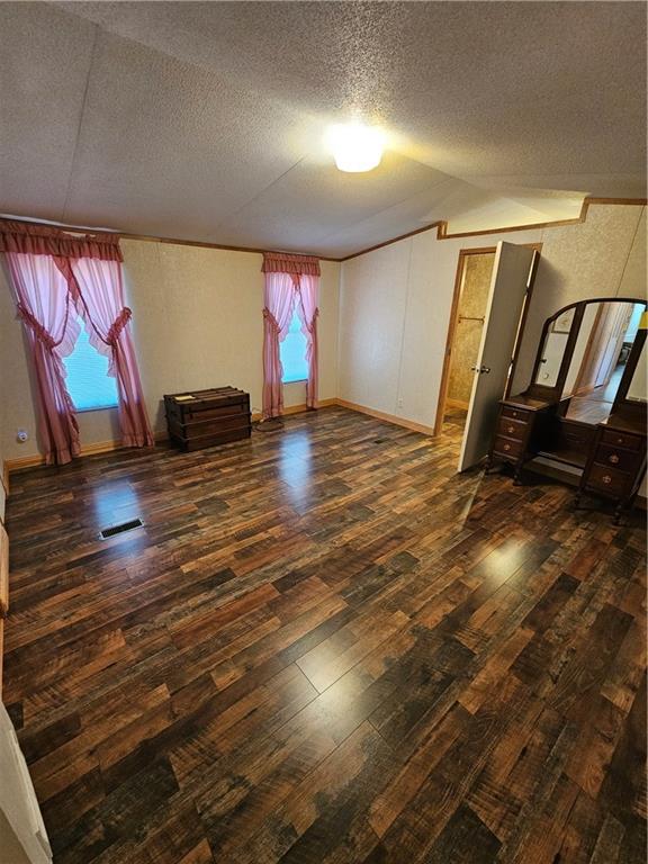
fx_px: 324
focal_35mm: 13
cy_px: 432
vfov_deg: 106.2
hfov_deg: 89.9
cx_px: 324
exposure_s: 1/40
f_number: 2.2
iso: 320
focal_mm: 2.2
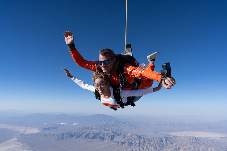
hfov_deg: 73.7
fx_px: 151
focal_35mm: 24
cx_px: 114
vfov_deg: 53.2
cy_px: 76
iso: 800
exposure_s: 1/2000
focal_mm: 24
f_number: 10
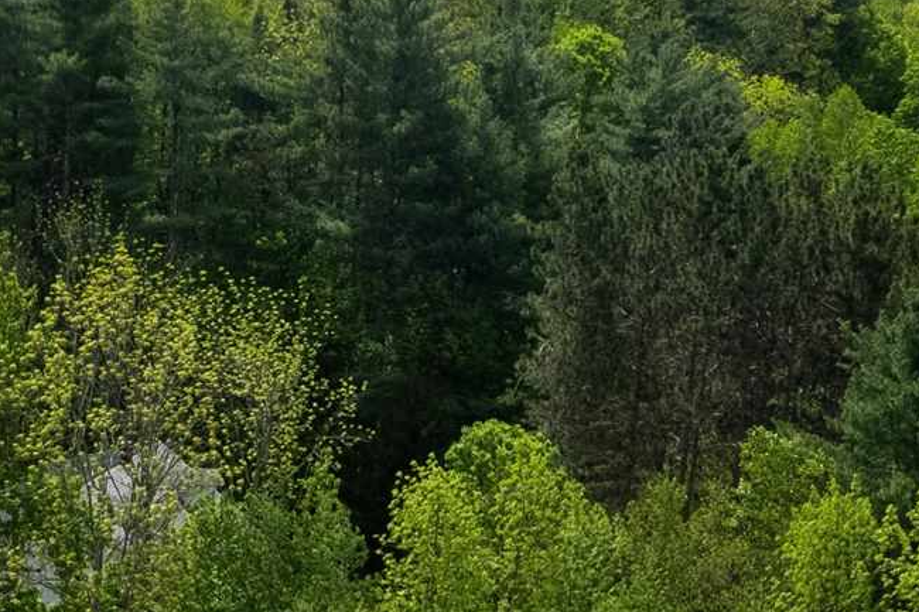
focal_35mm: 104
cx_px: 834
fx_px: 2654
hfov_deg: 19.3
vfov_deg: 12.5
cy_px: 917
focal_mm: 8.38
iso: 100
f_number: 2.8
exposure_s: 1/320
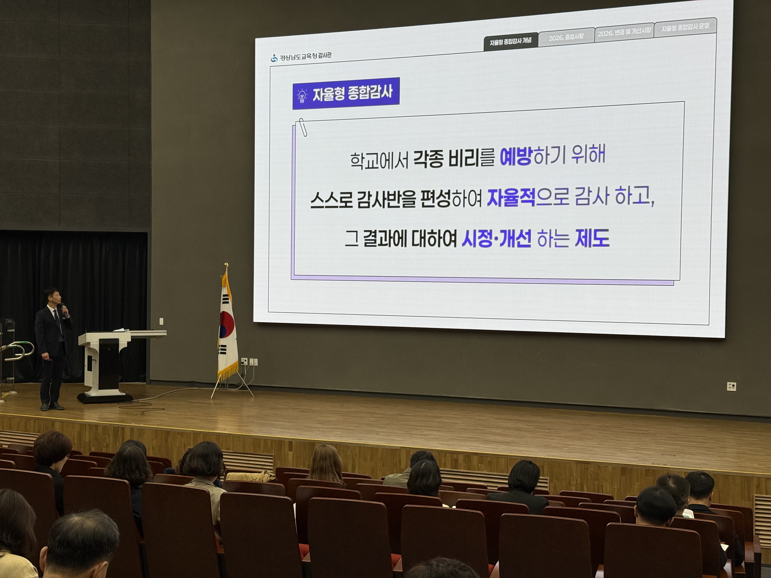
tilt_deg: -0.8
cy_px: 289
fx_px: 1069
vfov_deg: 30.3
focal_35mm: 48
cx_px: 386
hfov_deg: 39.7
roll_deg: -0.2
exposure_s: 1/204
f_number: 1.78
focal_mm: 6.76
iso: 50
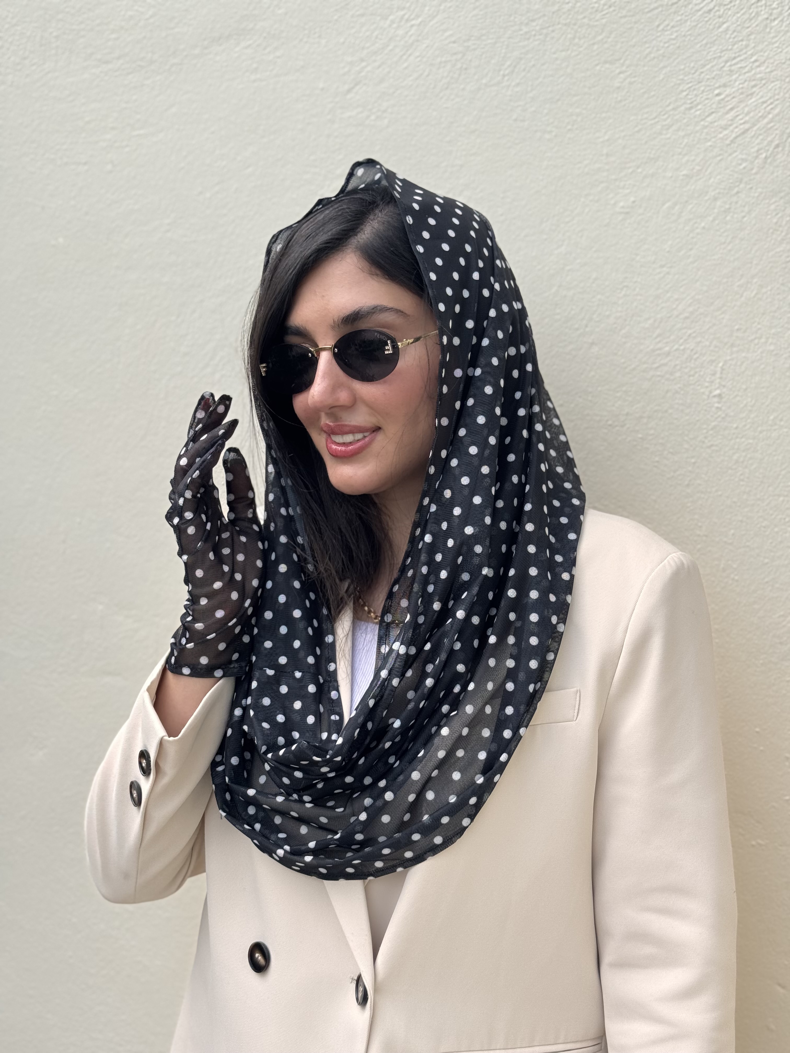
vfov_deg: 39.7
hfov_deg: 30.3
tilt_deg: -4.8
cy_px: 526
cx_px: 395
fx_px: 1461
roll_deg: +0.8
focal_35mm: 48
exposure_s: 1/1637
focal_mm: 6.76
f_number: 1.78
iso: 64
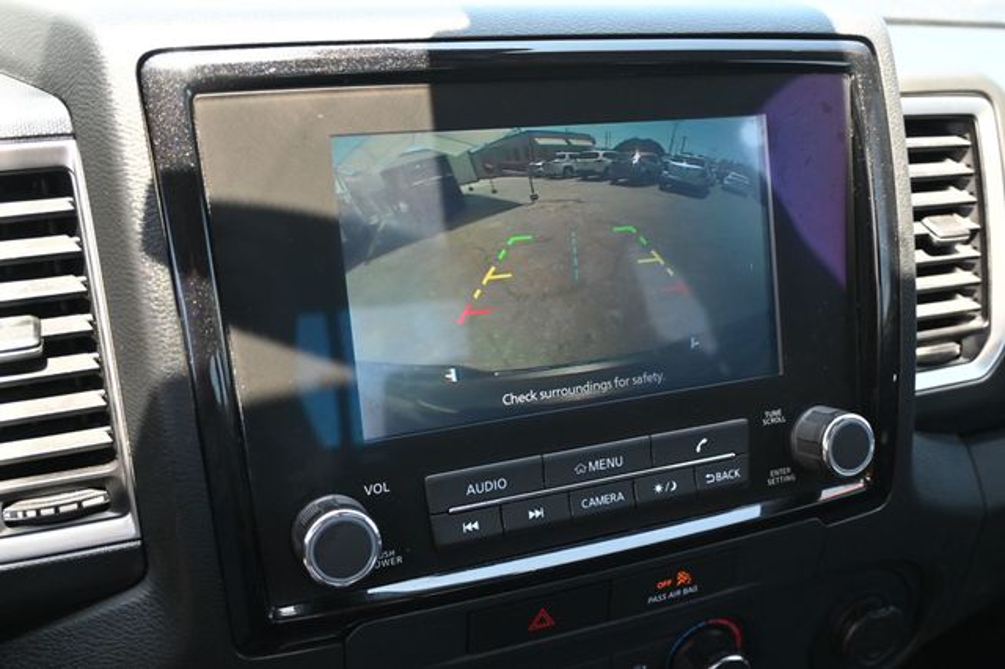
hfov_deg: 58.4
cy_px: 334
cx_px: 502
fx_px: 900
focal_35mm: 32
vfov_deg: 40.8
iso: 640
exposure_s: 1/125
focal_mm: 21.5
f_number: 4
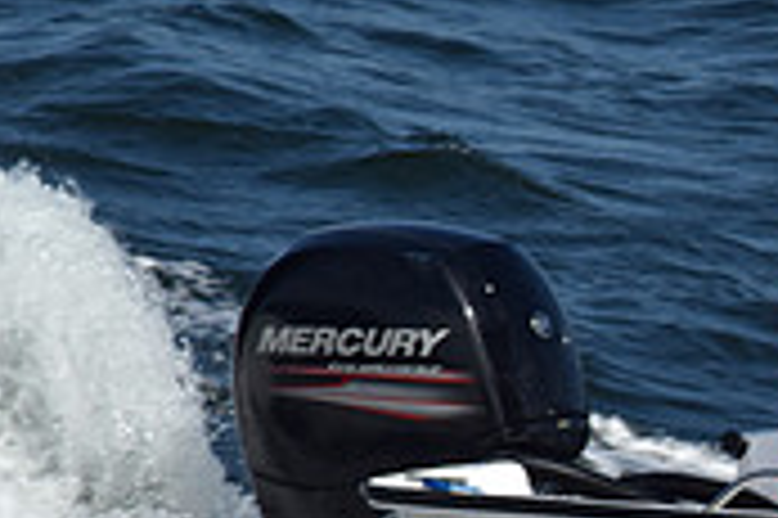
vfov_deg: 1.4
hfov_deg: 2.0
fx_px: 21720
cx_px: 1286
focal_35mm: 1006
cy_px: 673
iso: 400
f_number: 16
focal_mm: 200
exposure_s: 1/1000
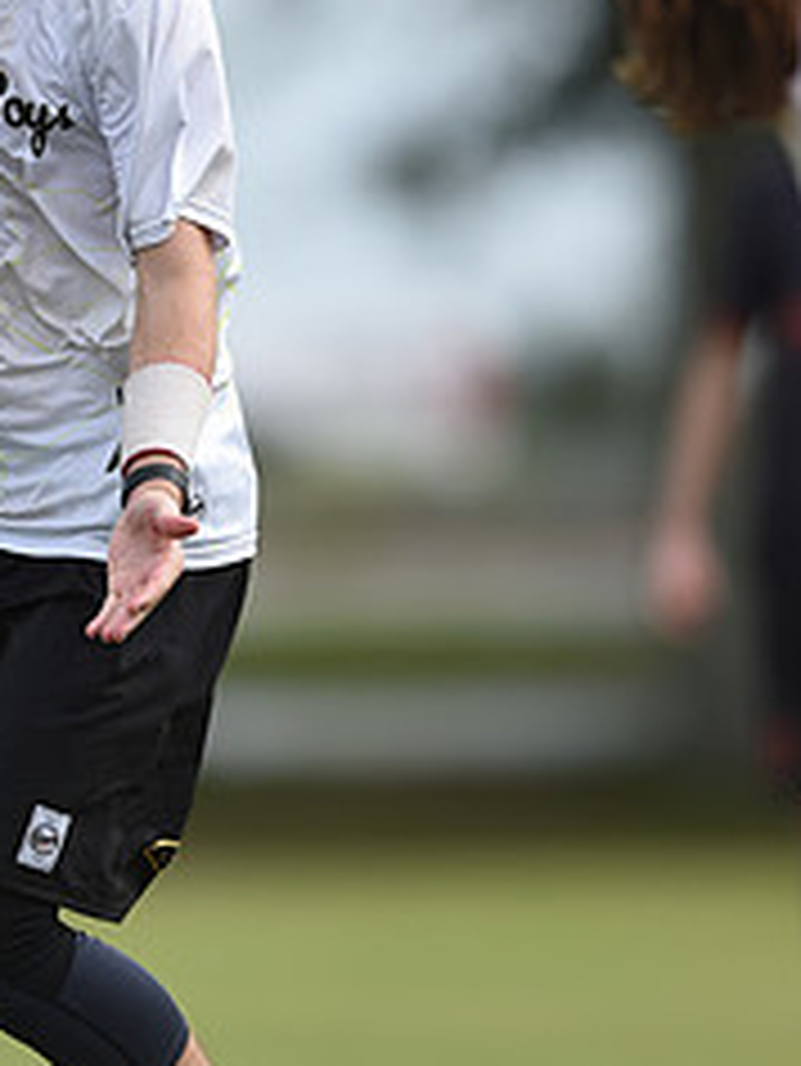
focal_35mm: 940
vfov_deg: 2.1
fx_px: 28976
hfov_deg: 1.6
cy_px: 382
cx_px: 54
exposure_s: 1/1600
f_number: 2.8
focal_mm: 400
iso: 100
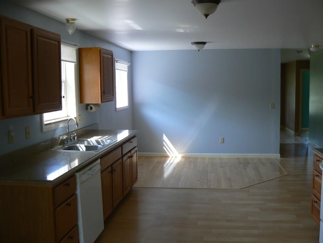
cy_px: 122
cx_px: 162
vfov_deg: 39.7
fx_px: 336
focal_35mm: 36
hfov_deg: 51.4
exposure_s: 1/30
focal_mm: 6
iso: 80
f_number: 2.8
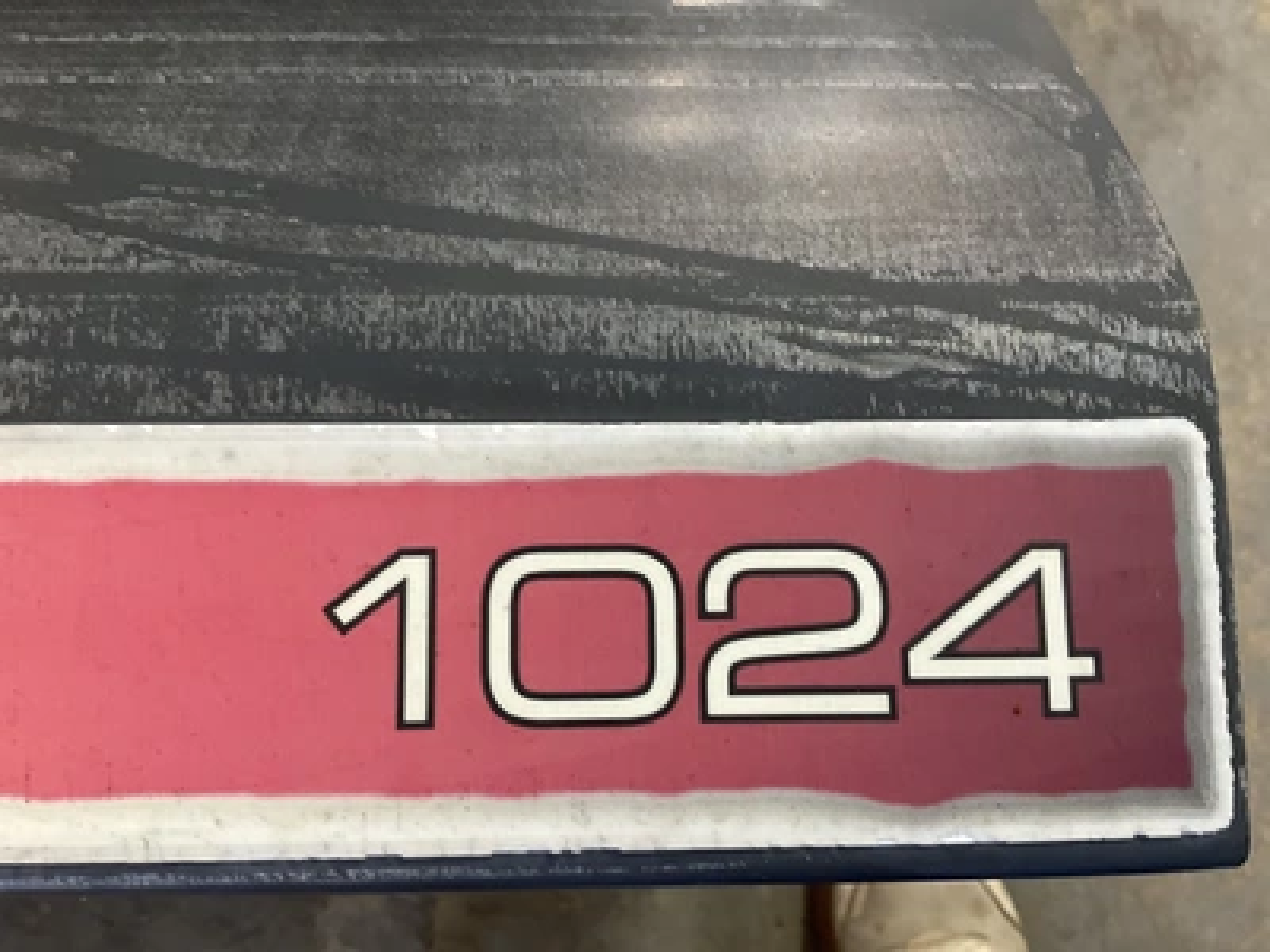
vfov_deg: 48.2
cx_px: 635
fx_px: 1064
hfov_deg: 61.7
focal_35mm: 29
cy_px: 476
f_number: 1.8
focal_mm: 3
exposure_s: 1/40
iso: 200
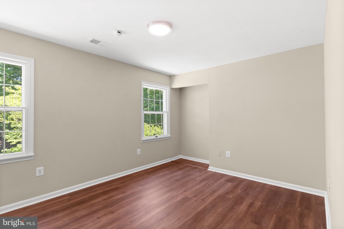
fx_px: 162
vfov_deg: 70.4
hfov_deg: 93.3
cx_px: 172
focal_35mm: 17
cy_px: 114
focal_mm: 17
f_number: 8
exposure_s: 1/3
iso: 320
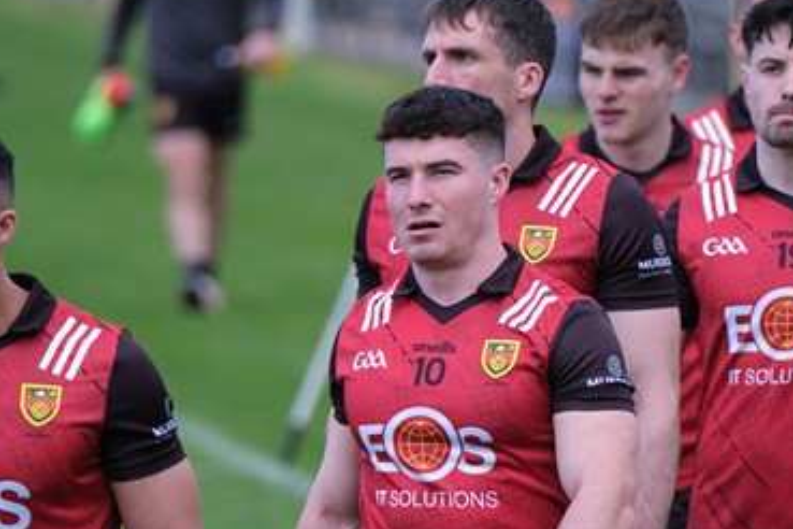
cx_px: 471
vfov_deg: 1.7
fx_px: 17973
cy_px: 262
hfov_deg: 2.5
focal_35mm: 816
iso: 400
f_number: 5.4
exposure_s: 1/550
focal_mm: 334.9
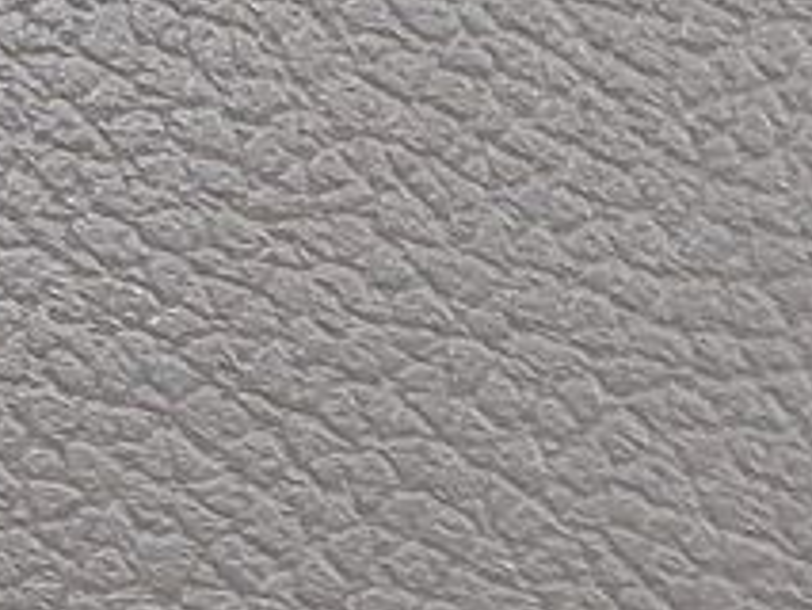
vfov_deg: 8.2
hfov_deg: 9.9
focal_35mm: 156
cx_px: 2343
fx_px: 3661
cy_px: 1784
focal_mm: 5.23
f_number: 1.8
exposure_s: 1/50
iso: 125
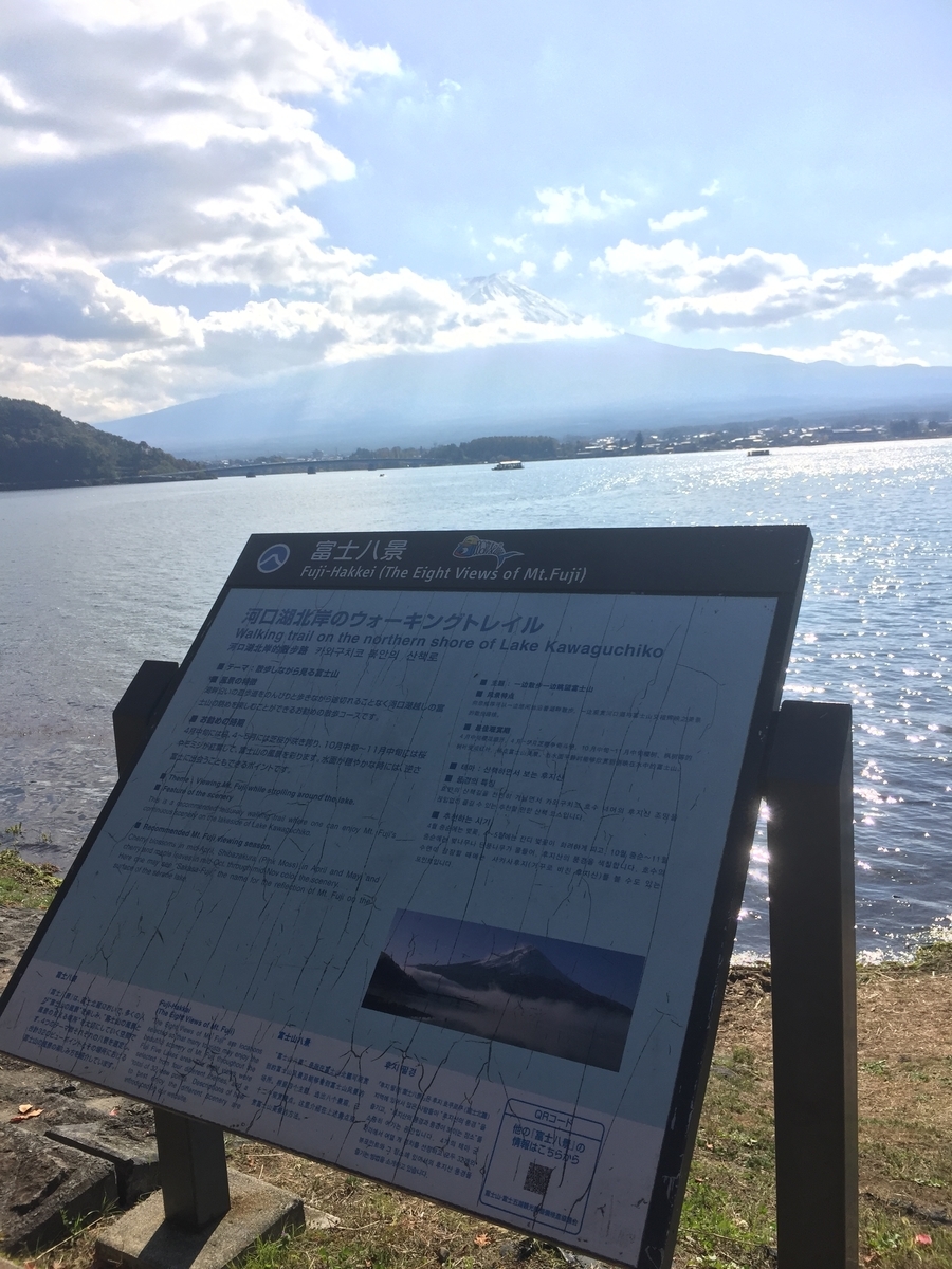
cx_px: 476
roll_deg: +2.3
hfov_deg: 48.2
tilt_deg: -6.4
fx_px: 1063
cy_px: 634
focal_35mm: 29
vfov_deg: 61.7
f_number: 2.2
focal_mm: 4.15
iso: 32
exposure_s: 1/2326
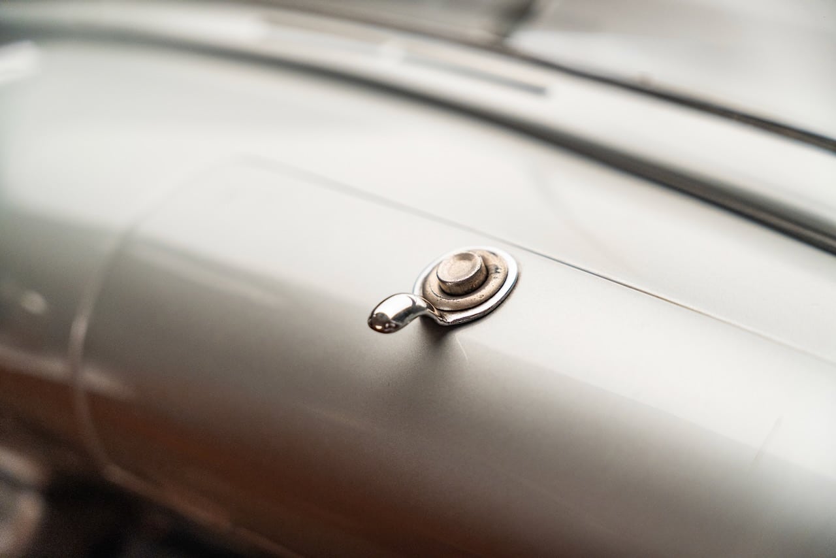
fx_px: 1287
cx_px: 418
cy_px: 279
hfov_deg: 36.0
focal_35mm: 55
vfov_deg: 24.5
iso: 1600
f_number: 2.8
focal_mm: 55.4
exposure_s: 1/160
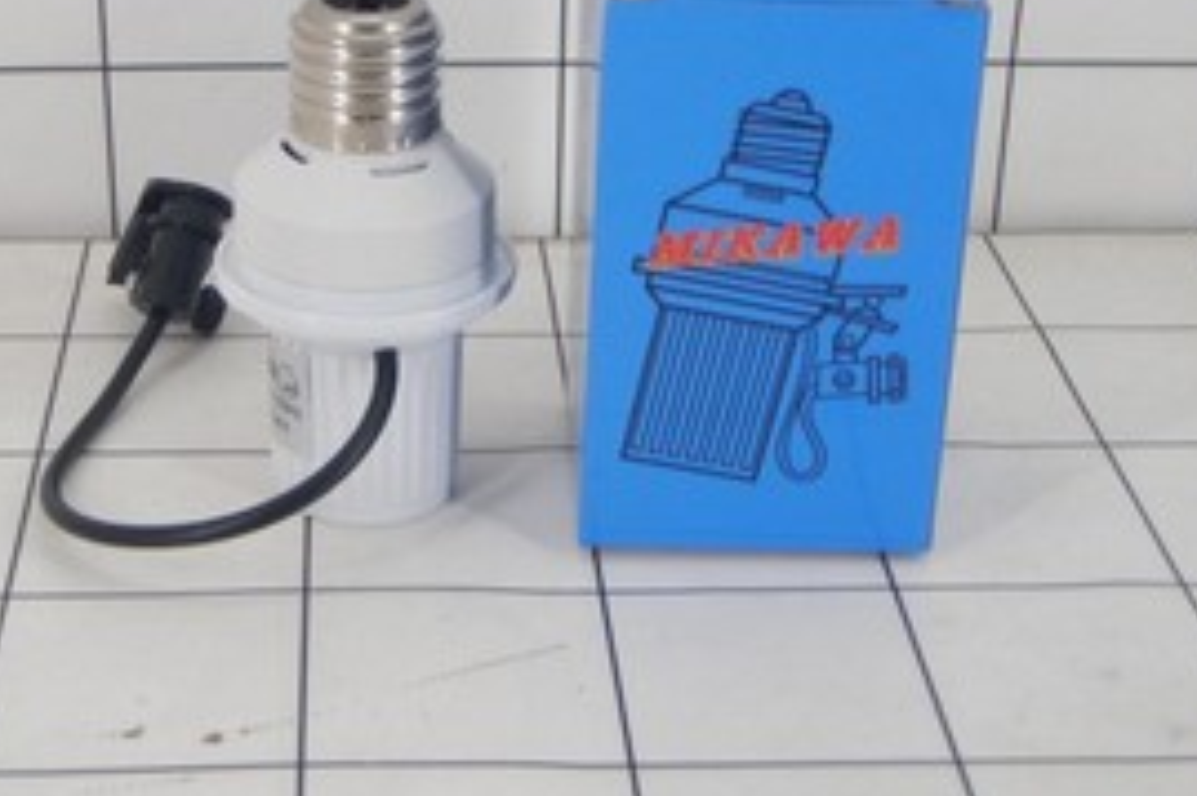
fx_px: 2625
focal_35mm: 79
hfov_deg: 25.7
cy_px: 240
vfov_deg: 17.2
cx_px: 507
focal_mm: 9.13
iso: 80
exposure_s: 1/40
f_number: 4
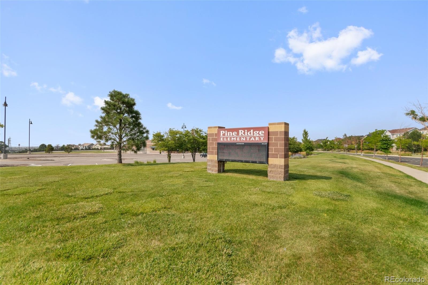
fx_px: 178
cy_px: 142
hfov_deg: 100.4
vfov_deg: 77.3
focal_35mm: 15
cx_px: 214
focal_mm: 10
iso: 250
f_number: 8
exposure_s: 1/250
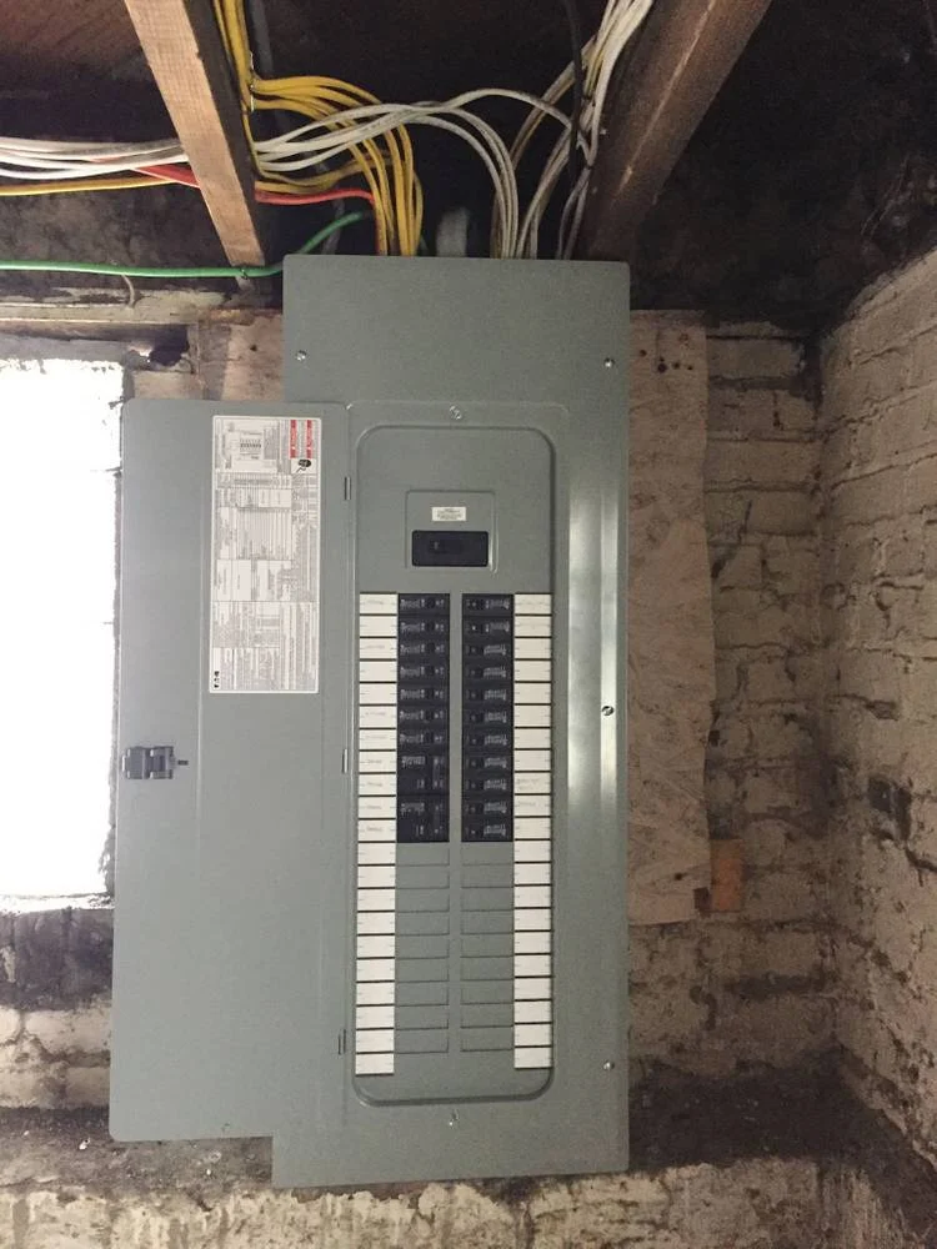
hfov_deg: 48.2
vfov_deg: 61.7
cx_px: 468
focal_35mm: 29
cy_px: 624
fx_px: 1047
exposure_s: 1/30
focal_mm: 4.15
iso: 250
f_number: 2.2
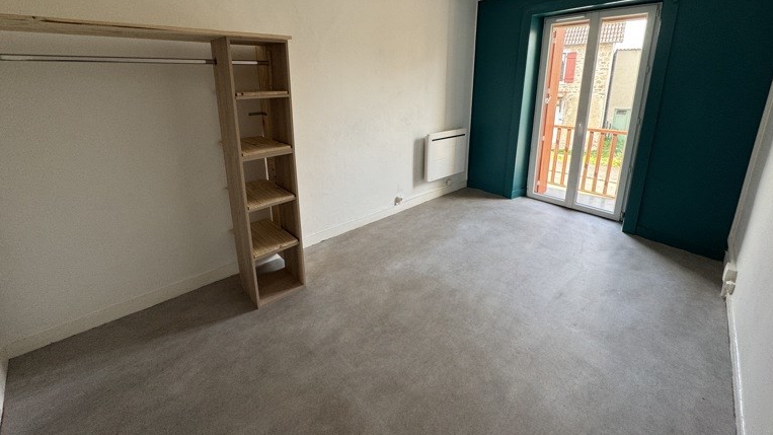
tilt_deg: -13.0
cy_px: 153
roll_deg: +0.8
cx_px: 388
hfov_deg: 99.4
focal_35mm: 16
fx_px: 328
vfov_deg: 65.7
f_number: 2.2
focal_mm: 2.22
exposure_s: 1/99
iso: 125
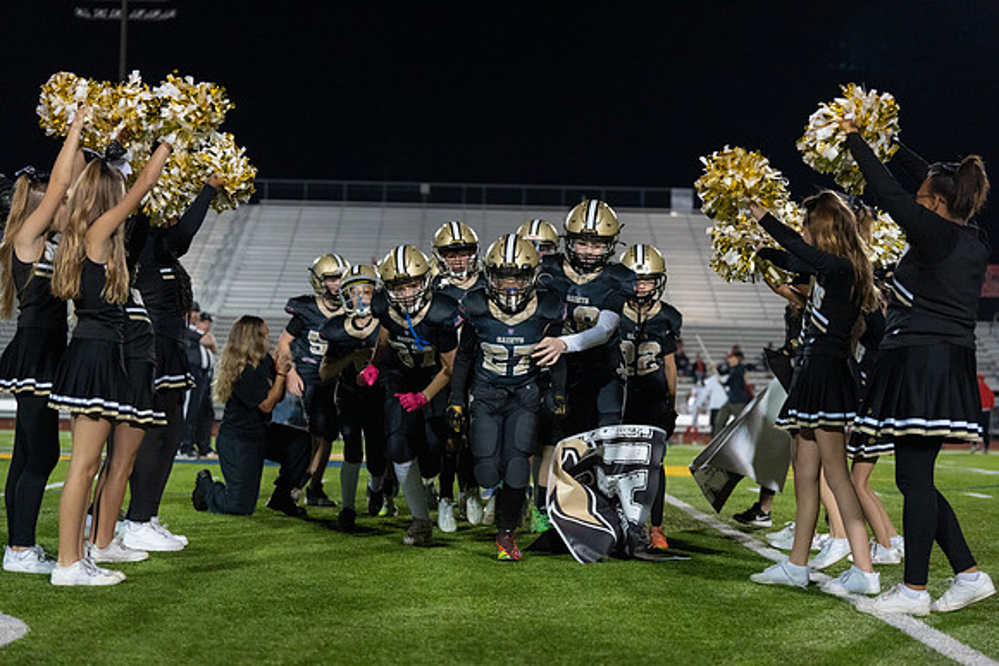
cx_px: 500
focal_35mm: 70
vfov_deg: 19.5
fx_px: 1943
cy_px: 333
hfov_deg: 28.8
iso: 6400
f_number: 2.8
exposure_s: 1/1250
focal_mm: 70
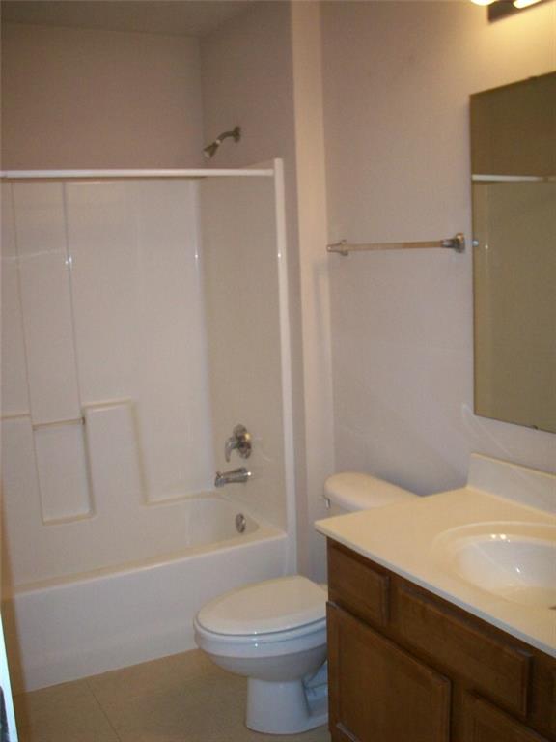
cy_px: 371
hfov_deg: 38.7
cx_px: 278
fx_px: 792
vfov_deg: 50.1
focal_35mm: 37
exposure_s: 1/64
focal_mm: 6.2
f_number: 2.8
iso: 160
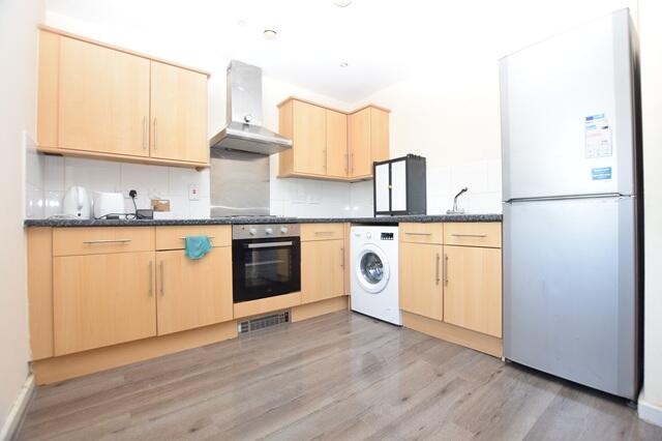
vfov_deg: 77.3
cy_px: 220
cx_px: 331
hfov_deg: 100.4
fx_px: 276
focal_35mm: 15
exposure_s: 1/100
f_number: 5
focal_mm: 10
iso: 800
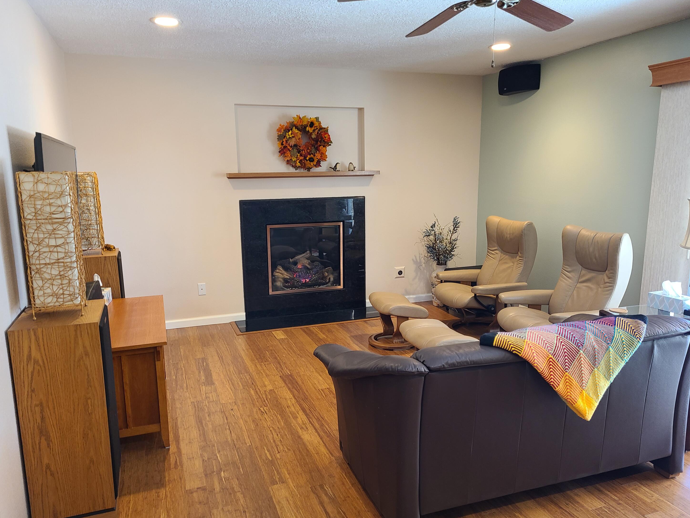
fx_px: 538
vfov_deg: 51.4
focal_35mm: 27
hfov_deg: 65.3
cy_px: 263
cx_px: 350
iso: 250
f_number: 1.8
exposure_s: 1/40
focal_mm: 5.4
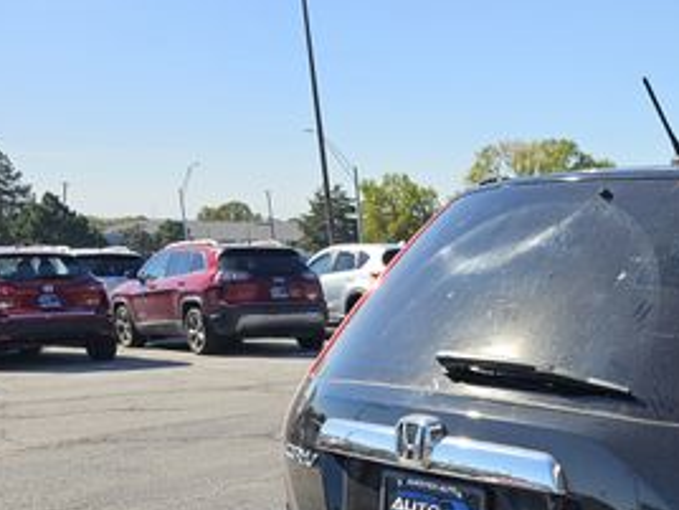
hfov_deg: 30.2
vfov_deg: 25.2
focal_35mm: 55
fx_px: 1079
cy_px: 518
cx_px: 796
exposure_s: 1/525
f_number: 1.7
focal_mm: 6.3
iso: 10
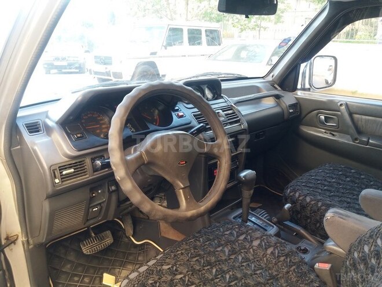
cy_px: 144
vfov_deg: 49.7
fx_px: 309
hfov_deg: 63.4
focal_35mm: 28
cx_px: 191
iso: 100
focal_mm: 3.7
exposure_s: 1/33
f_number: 1.9
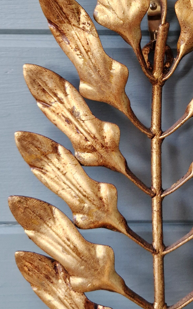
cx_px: 161
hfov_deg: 24.8
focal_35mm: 51
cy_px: 96
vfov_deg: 39.0
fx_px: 429
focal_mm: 5.4
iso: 320
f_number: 1.8
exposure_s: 1/100
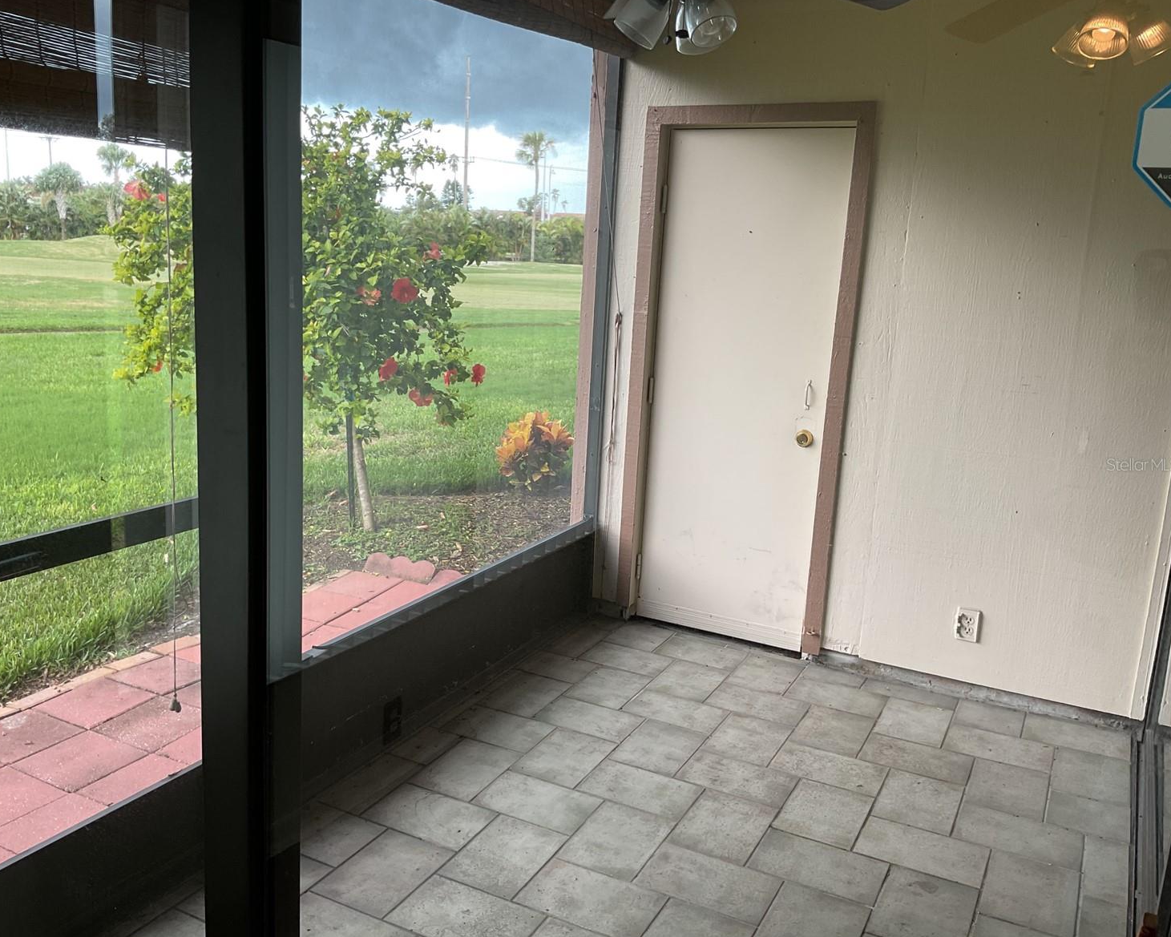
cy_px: 464
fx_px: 1074
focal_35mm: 31
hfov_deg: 57.1
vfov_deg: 47.1
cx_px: 541
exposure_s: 1/120
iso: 25
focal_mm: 3
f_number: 1.8
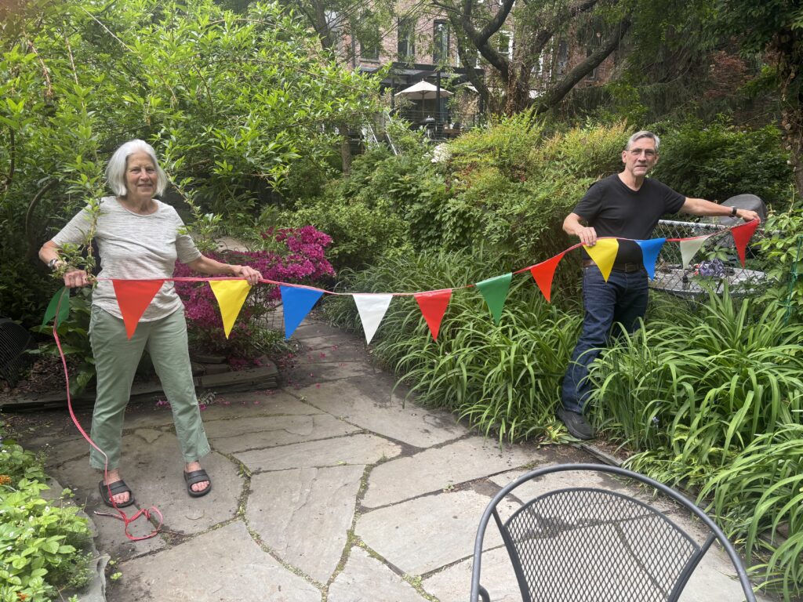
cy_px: 301
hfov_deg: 67.3
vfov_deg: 53.1
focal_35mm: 26
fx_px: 603
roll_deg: +0.0
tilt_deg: -11.2
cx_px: 402
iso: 32
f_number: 1.6
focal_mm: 5.96
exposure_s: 1/165
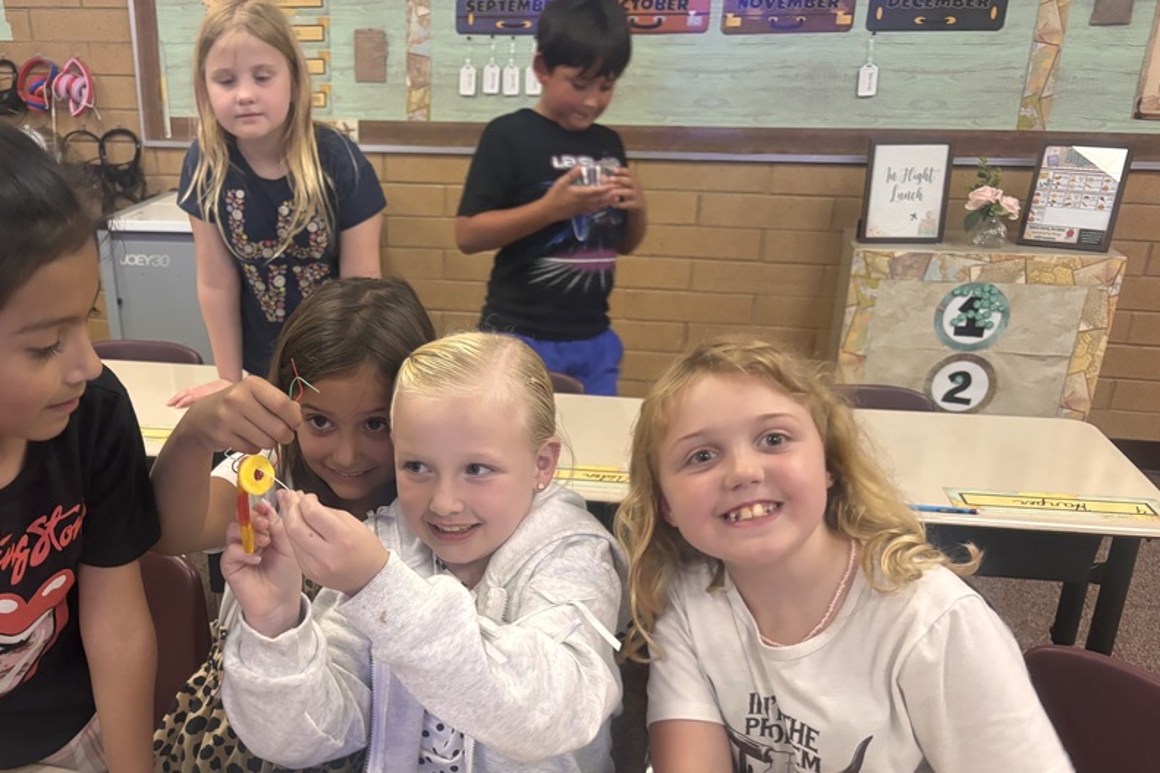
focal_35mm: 35
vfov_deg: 37.1
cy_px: 556
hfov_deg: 53.7
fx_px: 1127
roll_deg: +0.0
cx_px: 422
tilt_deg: -25.2
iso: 320
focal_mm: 5.96
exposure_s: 1/60
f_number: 1.6
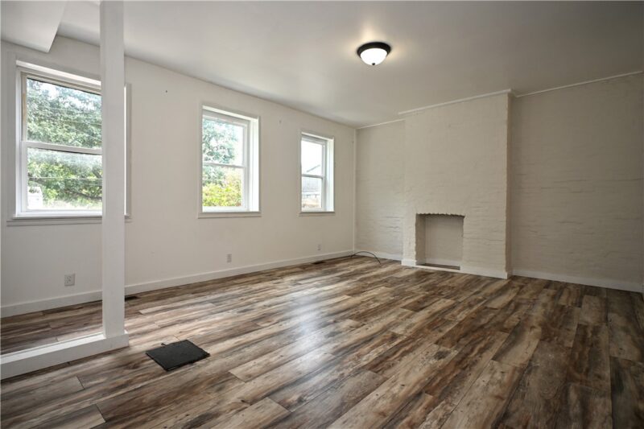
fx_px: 322
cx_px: 322
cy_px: 214
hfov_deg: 90.0
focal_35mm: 18
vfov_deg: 67.4
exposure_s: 1/60
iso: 250
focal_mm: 12
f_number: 4
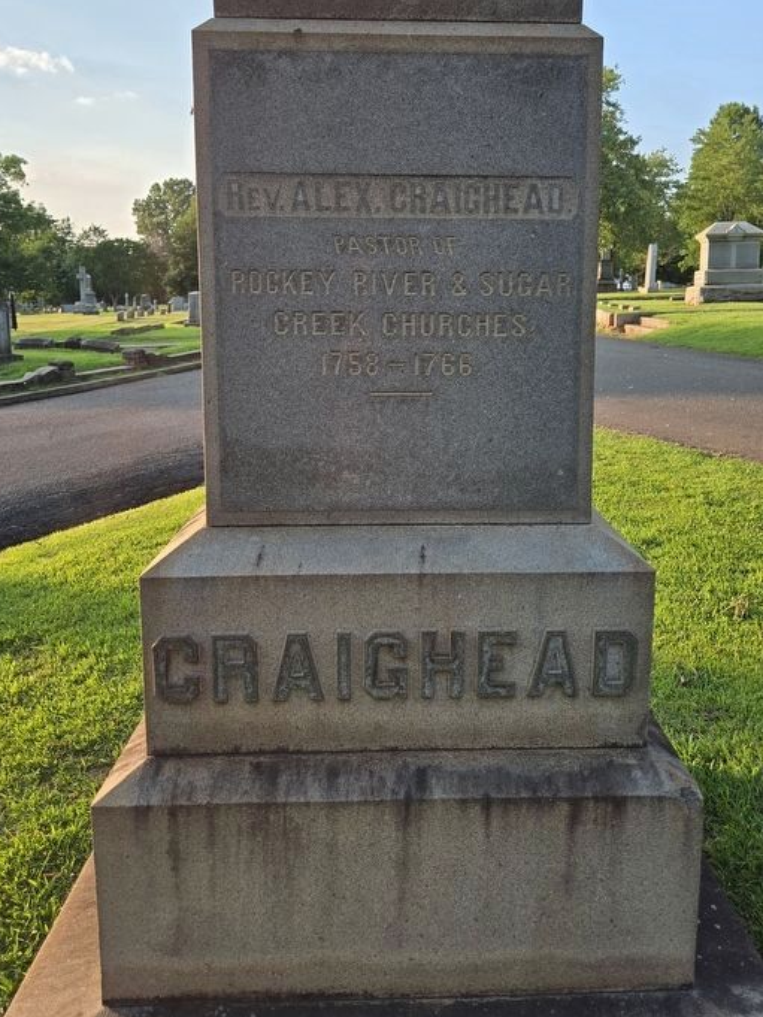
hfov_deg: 51.3
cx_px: 424
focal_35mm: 27
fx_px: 793
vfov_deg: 64.9
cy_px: 423
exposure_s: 1/588
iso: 25
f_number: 1.8
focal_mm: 5.4
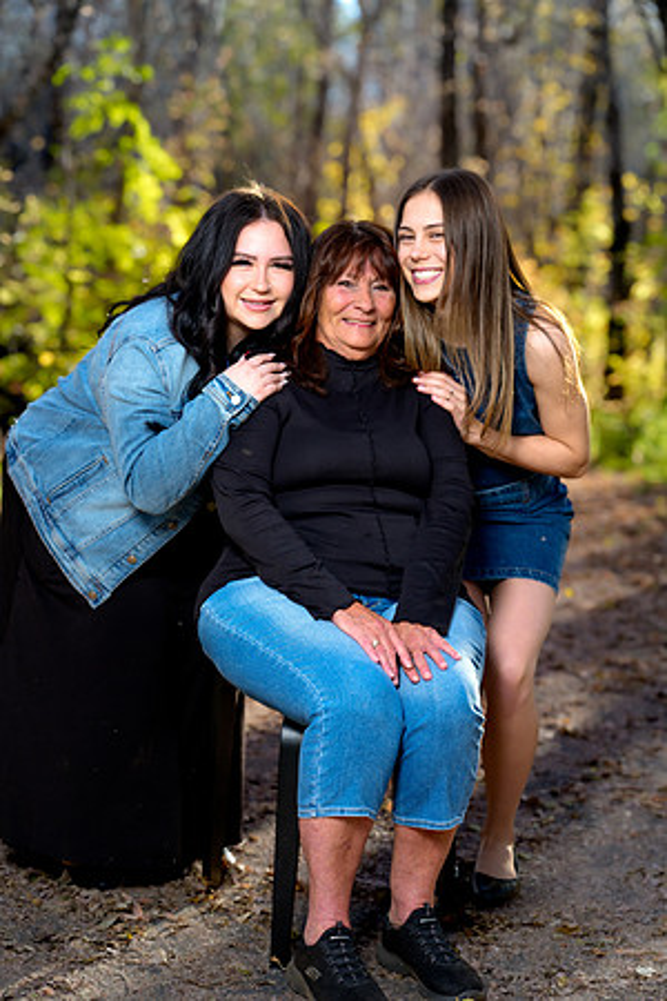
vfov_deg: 25.7
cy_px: 500
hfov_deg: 17.3
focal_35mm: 79
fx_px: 2195
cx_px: 334
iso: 640
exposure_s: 1/160
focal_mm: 79
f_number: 3.2
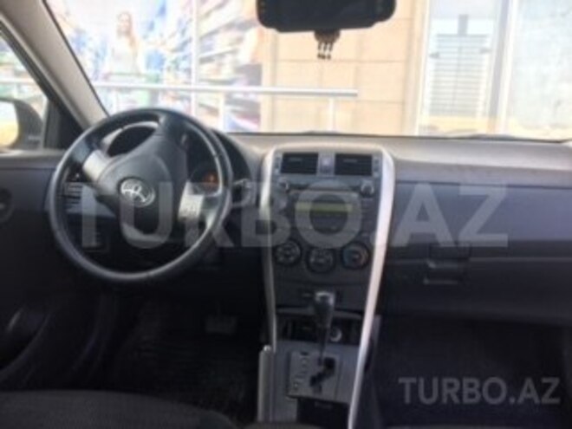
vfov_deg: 48.2
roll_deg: -2.3
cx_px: 286
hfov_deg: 61.7
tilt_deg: -7.4
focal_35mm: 29
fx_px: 479
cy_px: 214
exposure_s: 1/100
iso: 40
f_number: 2.2
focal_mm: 4.15
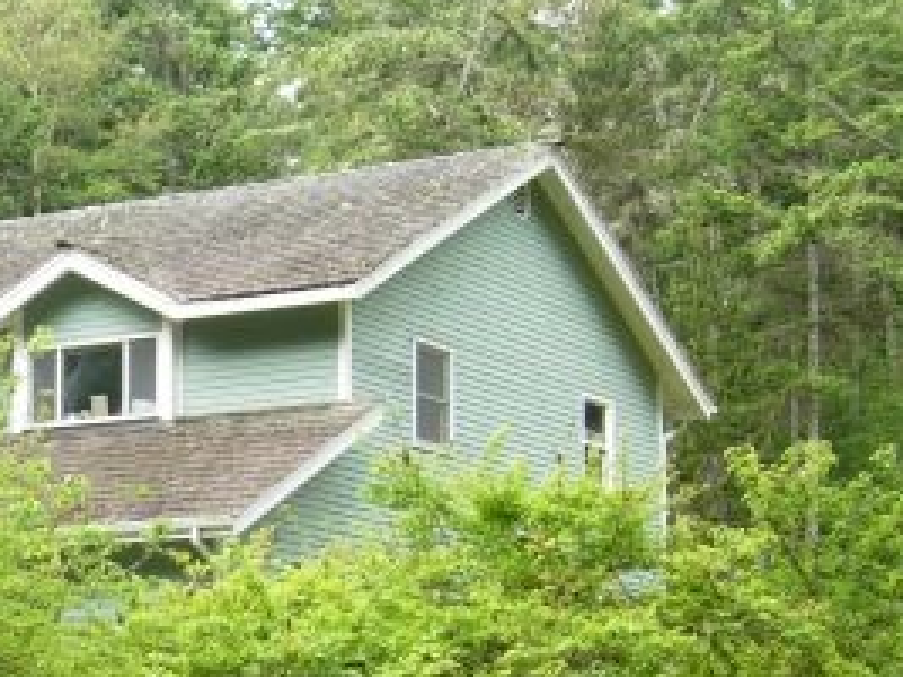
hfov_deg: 17.4
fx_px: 2816
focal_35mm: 108
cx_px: -189
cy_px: 731
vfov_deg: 13.4
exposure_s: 1/104
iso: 50
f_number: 3.8
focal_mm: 7.5
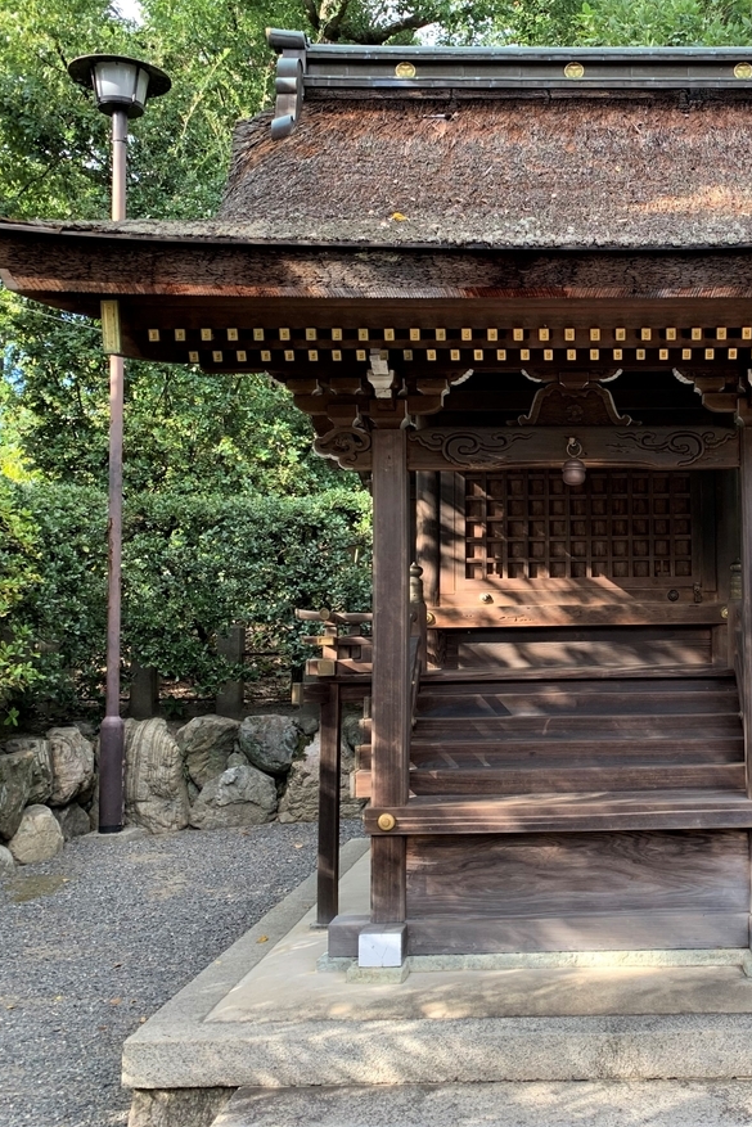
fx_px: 1159
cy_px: 560
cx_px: 611
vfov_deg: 51.9
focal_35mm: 37
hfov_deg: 34.7
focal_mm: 4.25
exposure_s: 1/122
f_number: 1.8
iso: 32
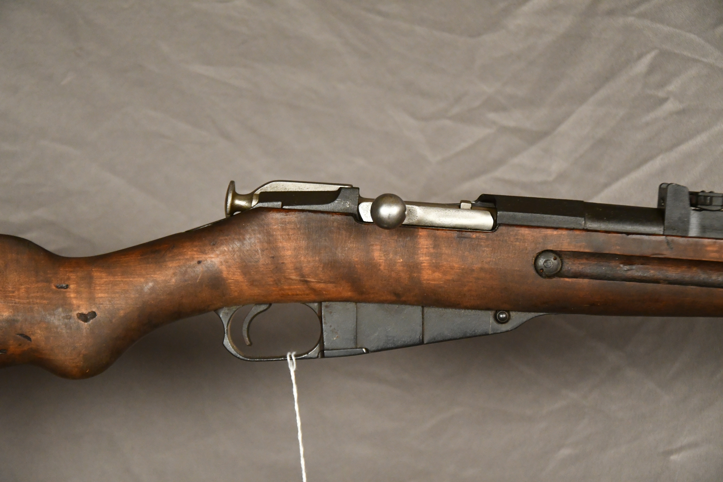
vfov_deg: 14.7
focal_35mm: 93
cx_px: 362
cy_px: 241
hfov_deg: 21.9
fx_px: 1868
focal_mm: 62
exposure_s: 1/160
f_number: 5.3
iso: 3200
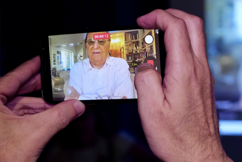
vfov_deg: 14.0
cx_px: 121
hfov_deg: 20.8
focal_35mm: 98
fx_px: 659
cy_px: 81
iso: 6400
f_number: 7.1
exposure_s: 1/125
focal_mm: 70
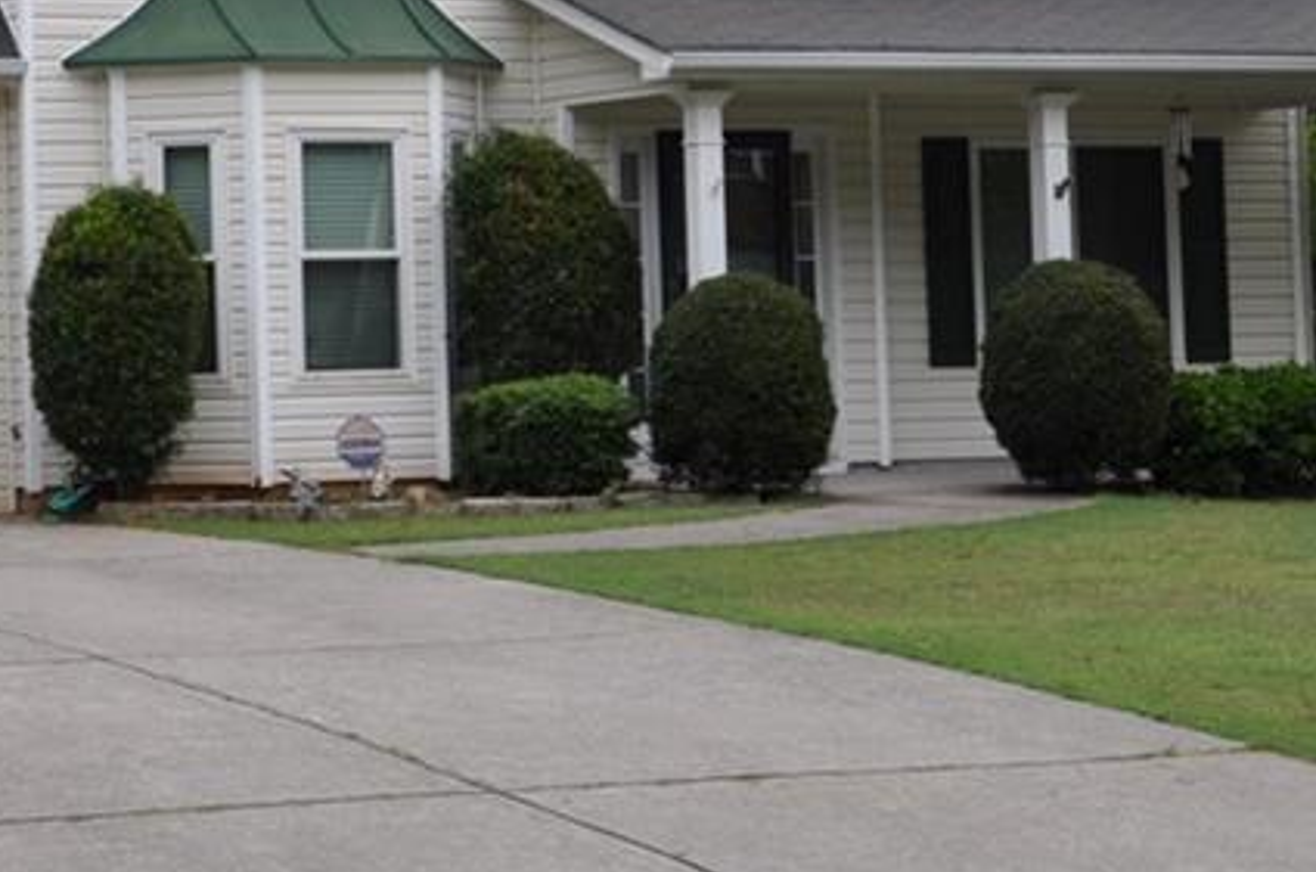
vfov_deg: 11.6
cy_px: -26
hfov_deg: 17.4
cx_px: 127
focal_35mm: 116
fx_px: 4232
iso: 200
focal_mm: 32
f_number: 9
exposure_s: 1/320
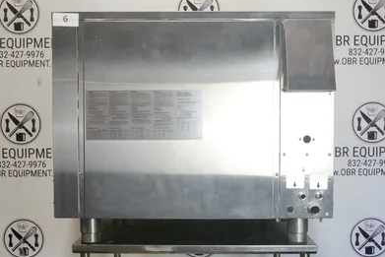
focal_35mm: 46
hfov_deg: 42.7
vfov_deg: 29.3
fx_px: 492
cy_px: 127
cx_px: 189
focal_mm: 16.54
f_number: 10
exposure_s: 1/50
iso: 4000
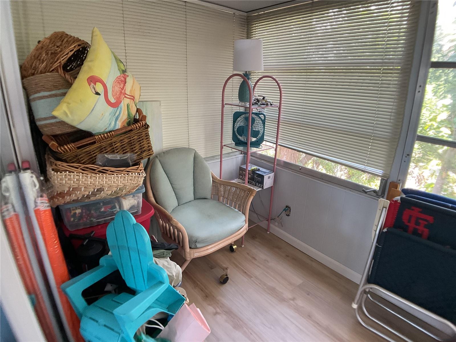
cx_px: 228
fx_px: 382
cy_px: 171
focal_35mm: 29
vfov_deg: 48.2
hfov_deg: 61.7
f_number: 1.8
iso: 100
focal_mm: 3
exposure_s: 1/60
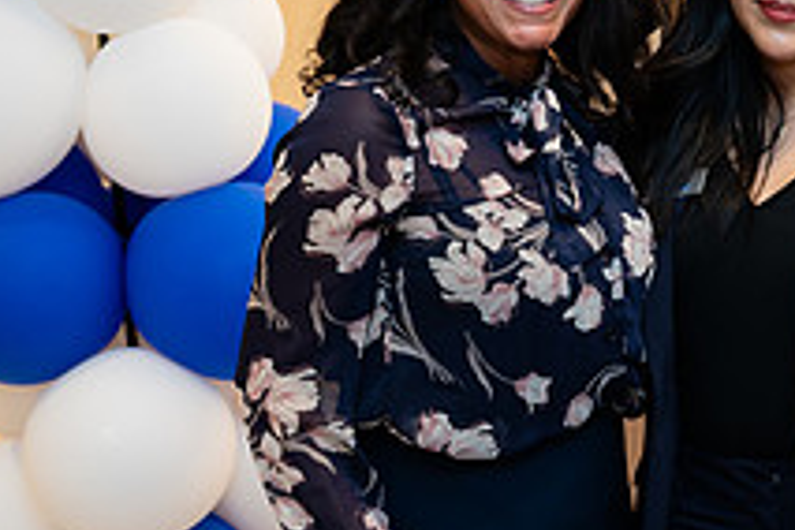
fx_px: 2142
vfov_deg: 14.1
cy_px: 243
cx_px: 798
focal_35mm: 97
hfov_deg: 20.4
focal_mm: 33.5
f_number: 4
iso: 400
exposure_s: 1/160
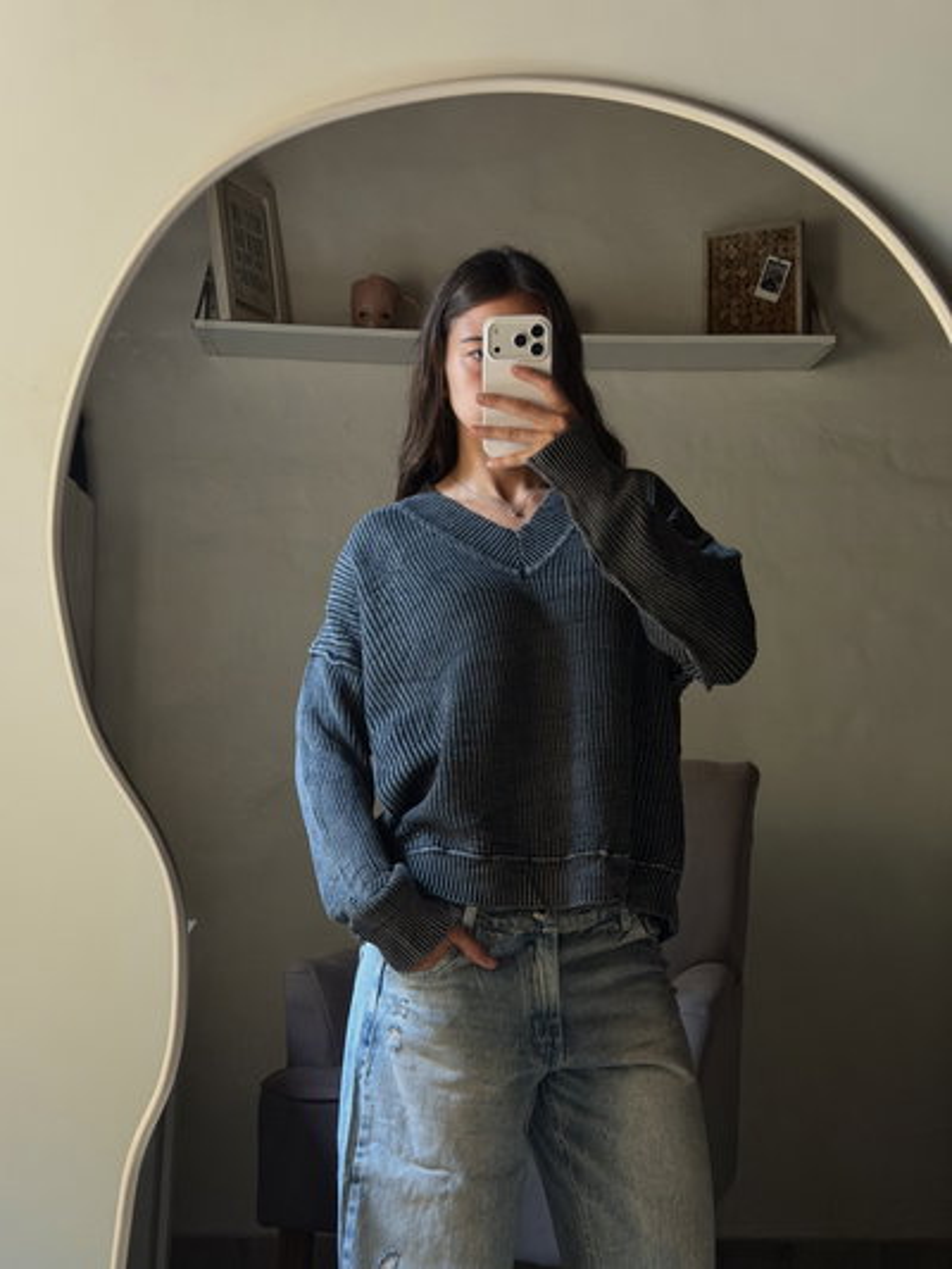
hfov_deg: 30.3
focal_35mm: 48
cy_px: 634
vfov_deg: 39.6
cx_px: 476
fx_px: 1759
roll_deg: -0.2
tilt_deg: -21.8
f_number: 1.78
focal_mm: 6.76
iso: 250
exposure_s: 1/60
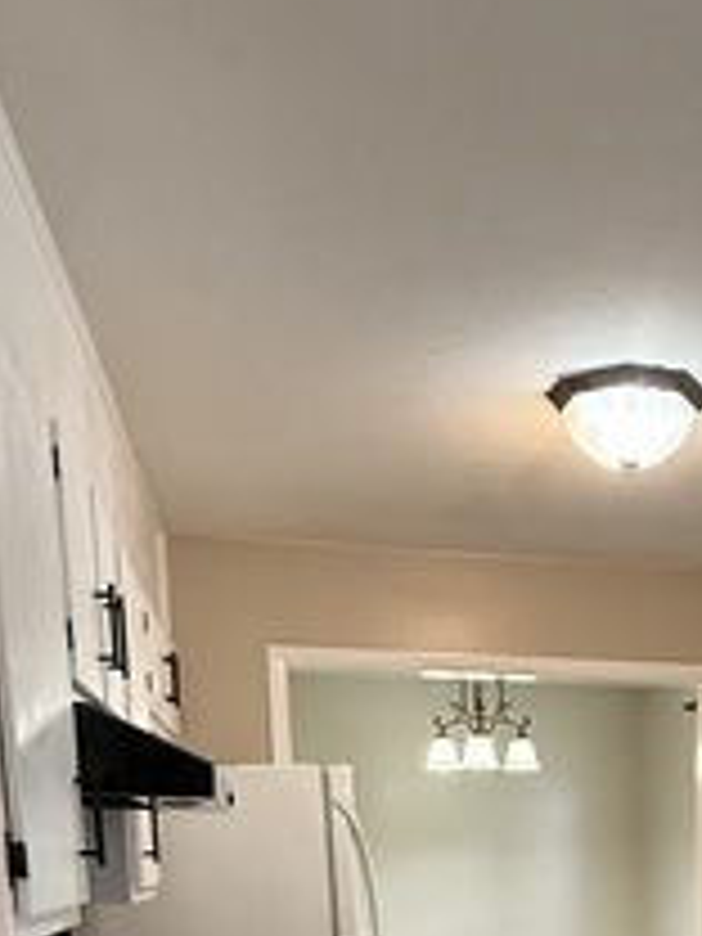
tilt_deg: -9.5
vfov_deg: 35.1
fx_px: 1217
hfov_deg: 30.9
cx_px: 616
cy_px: 1069
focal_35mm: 45
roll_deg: -0.3
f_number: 2.2
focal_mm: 2.22
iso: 640
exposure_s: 1/120
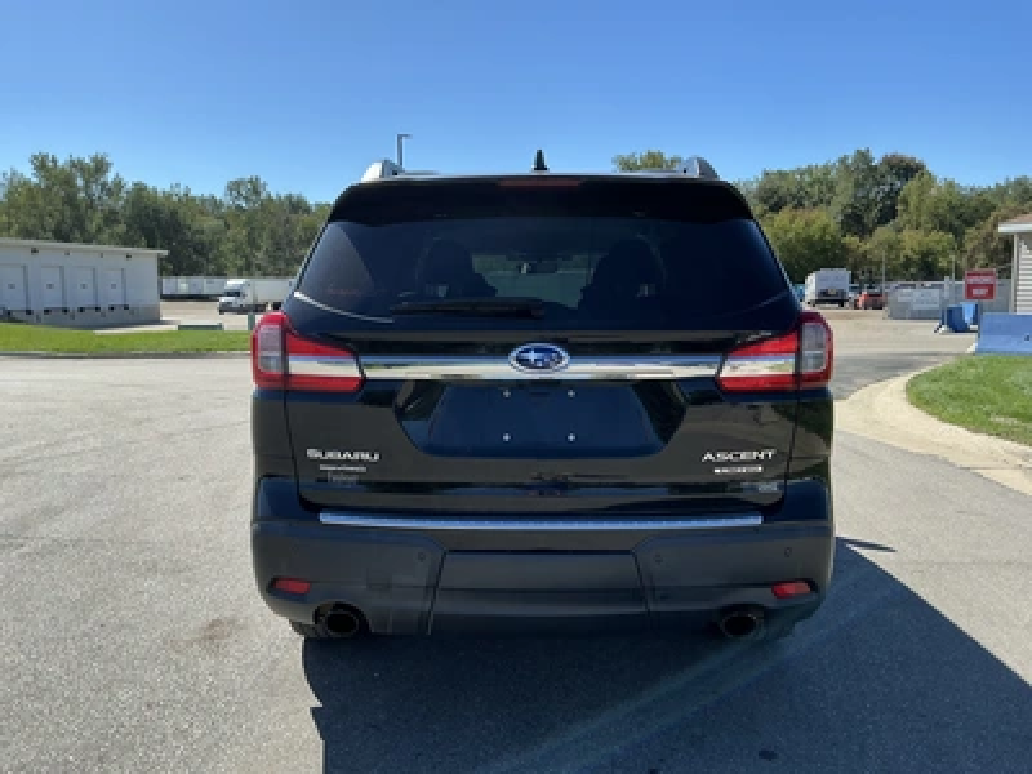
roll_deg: +0.8
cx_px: 516
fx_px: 835
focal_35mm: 28
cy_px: 387
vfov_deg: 49.7
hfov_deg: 63.4
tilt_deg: -7.2
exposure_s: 1/1311
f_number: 1.8
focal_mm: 3
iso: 25
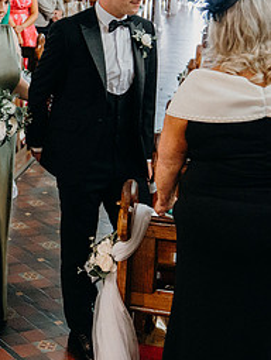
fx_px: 864
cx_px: -80
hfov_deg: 16.8
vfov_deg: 23.3
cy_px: 94
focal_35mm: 83
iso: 5000
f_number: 3.5
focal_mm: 38
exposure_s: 1/160
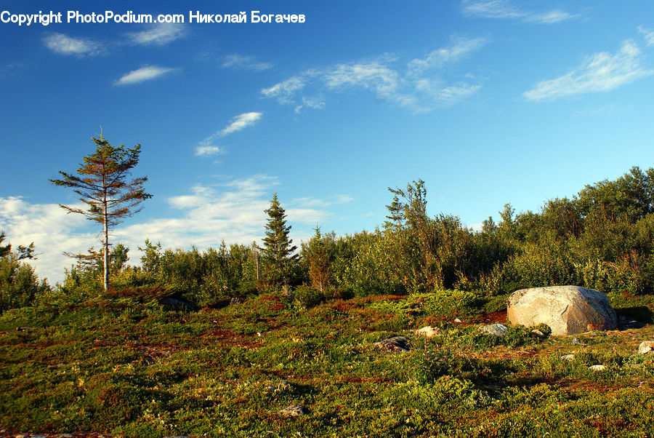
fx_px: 709
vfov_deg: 34.3
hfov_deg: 49.5
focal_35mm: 39
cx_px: 327
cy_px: 219
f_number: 7.1
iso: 100
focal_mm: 26
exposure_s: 1/60
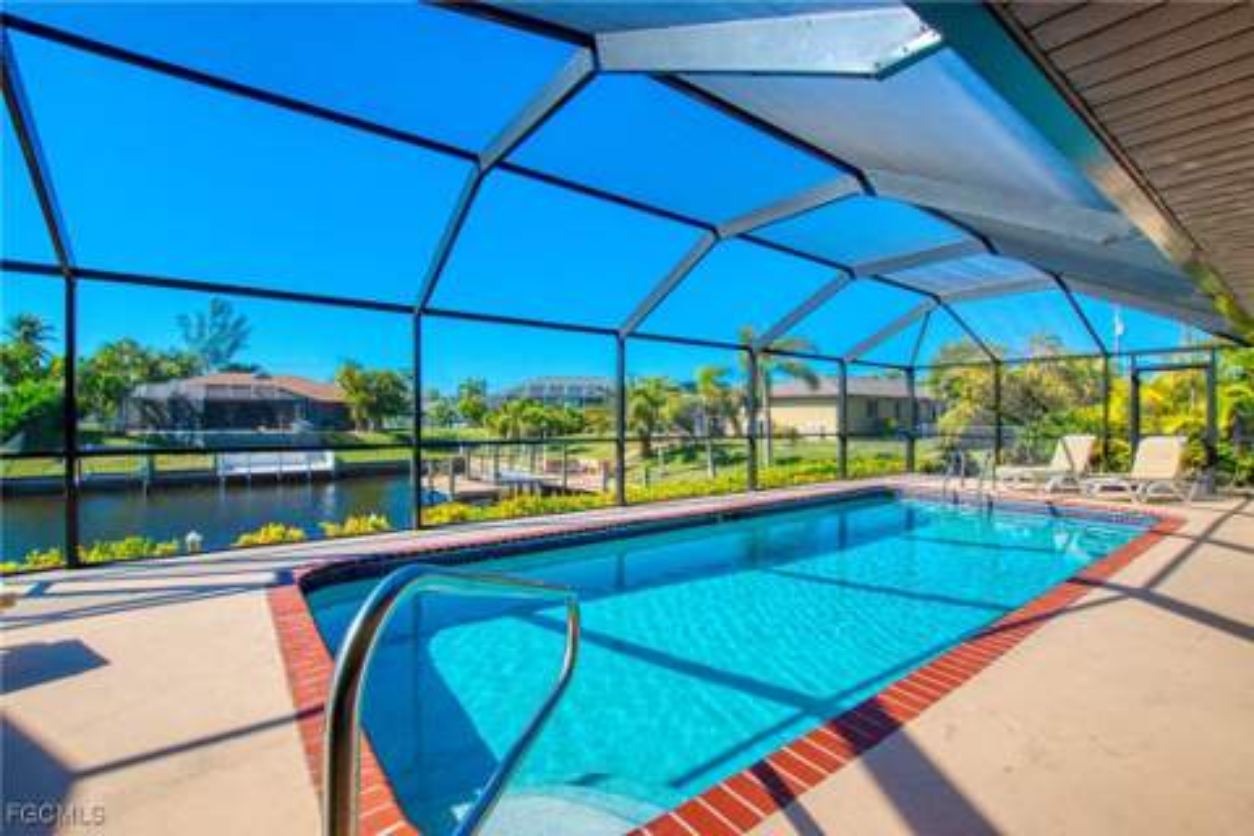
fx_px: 522
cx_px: 627
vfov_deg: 77.3
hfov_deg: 100.4
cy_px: 418
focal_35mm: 15
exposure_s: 1/160
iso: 400
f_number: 8
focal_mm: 10
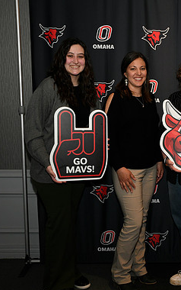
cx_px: 198
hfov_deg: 22.0
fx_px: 441
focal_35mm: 56
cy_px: 146
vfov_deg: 36.3
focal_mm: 36
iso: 1600
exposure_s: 1/60
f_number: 8
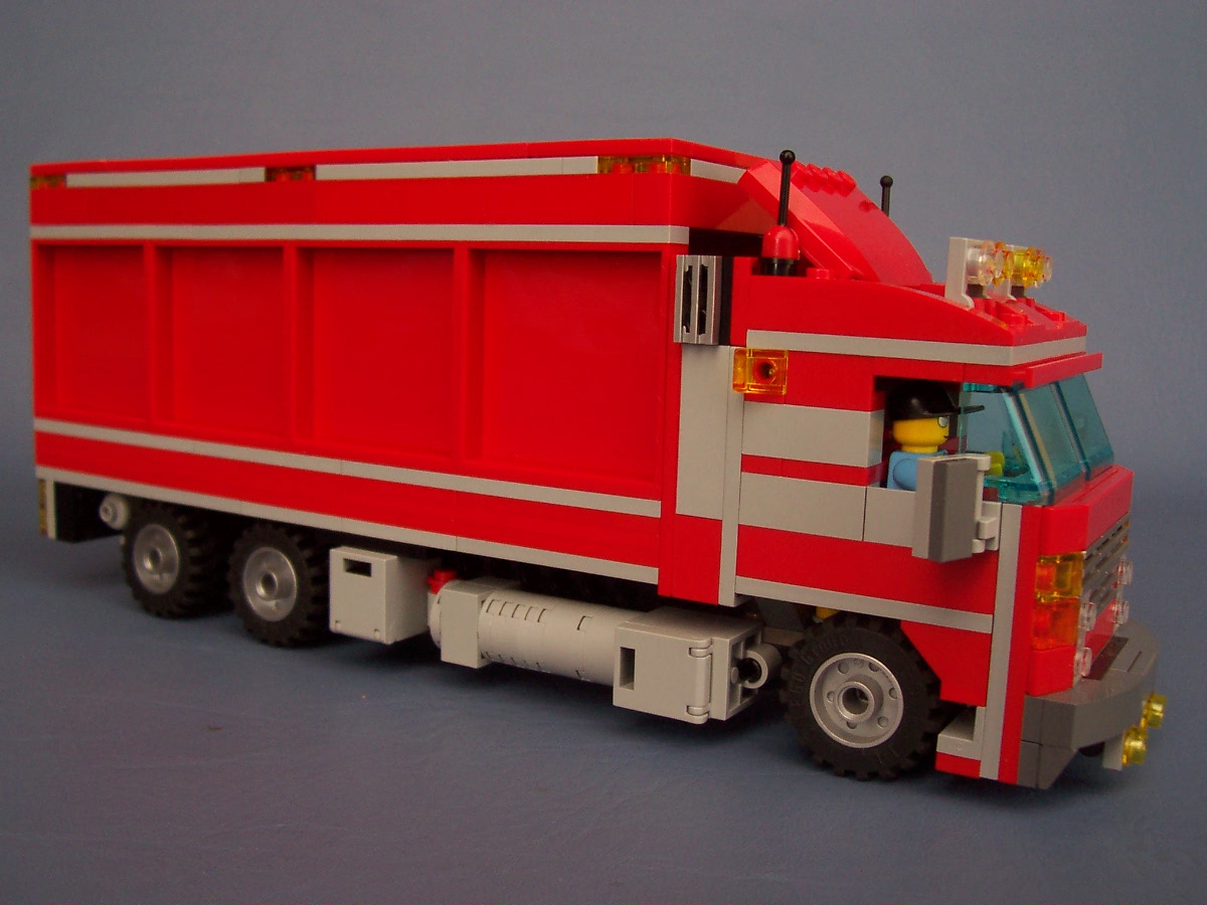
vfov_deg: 38.7
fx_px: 1290
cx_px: 604
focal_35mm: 37
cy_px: 452
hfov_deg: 50.1
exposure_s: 1/180
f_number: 2.8
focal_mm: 5.6
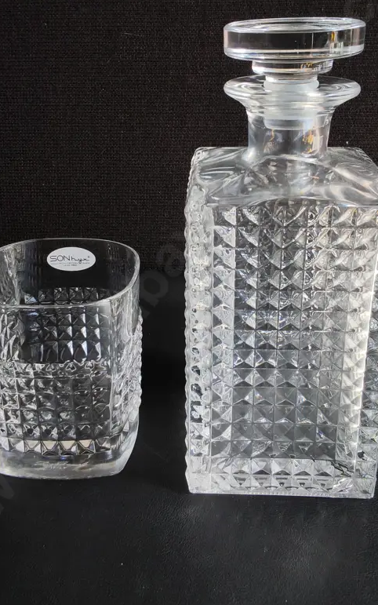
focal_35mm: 38
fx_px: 626
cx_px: 194
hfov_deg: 33.6
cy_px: 229
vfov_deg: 51.0
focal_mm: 2.87
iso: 32
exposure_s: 1/159
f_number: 2
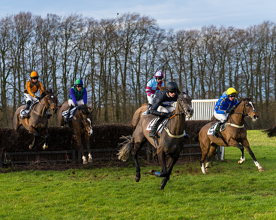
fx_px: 947
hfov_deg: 16.6
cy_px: 101
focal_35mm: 116
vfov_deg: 13.3
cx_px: 100
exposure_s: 1/1000
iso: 400
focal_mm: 93
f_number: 4
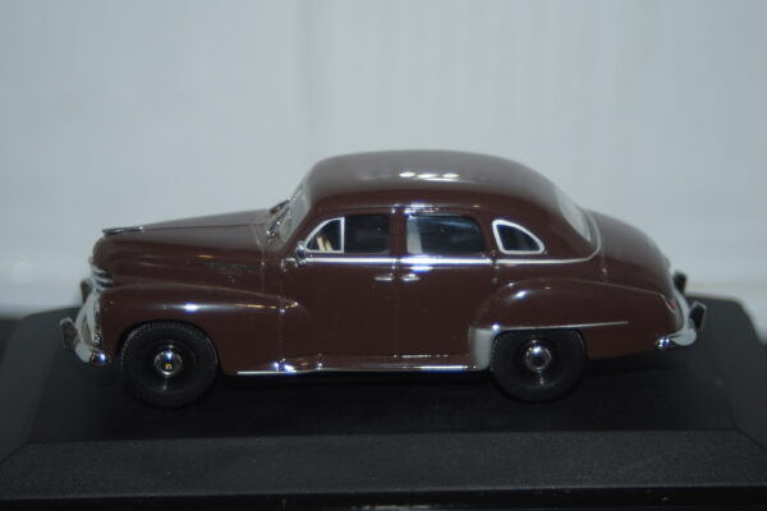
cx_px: 384
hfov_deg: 24.6
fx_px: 1758
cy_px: 256
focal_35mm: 82
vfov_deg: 16.6
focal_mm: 55
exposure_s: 1/80
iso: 160
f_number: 5
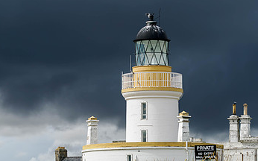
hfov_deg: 10.4
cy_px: 89
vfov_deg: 6.5
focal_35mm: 201
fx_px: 1413
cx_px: 149
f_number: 5.6
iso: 320
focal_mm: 56
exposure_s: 1/2000
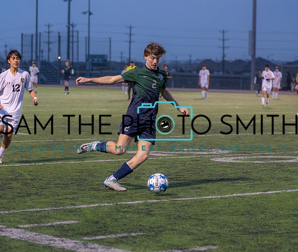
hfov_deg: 14.9
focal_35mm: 127
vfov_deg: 12.6
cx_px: 157
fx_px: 1142
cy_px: 133
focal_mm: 80
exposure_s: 1/1250
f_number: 2.8
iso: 5000
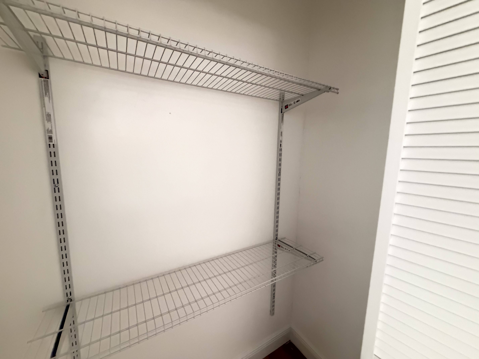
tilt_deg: -9.6
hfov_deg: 102.1
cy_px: 180
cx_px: 240
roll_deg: -1.3
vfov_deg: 85.7
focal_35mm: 14
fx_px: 194
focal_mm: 2.22
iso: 1250
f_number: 2.2
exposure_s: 1/40
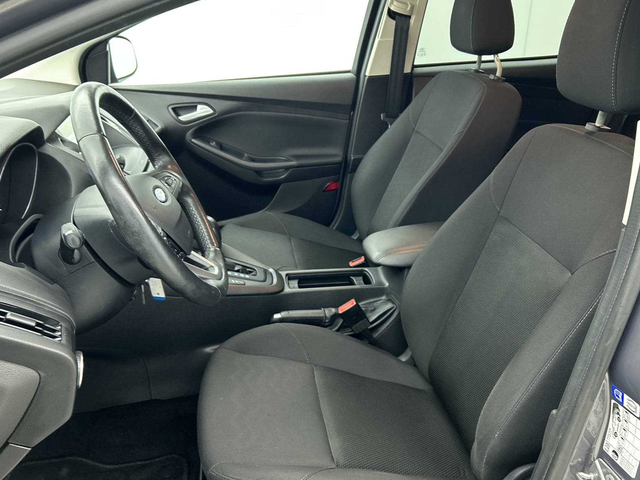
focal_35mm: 31
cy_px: 265
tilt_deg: -24.3
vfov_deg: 45.4
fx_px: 573
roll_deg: -2.0
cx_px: 355
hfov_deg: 58.2
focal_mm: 5.7
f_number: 1.5
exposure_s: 1/33
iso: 640
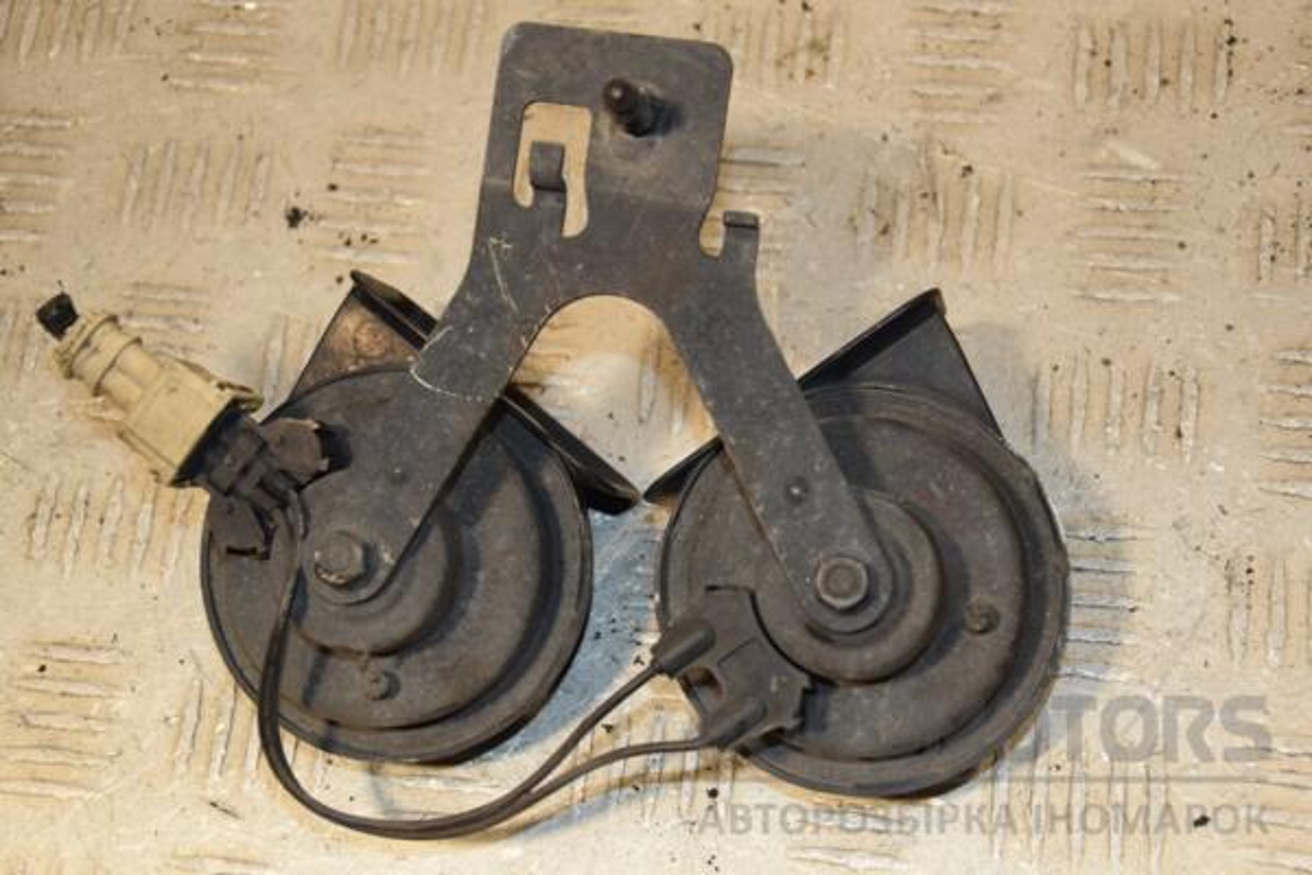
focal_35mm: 72
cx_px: 656
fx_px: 2624
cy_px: 438
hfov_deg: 28.1
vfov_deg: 18.9
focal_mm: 48
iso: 800
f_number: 4.8
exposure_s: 1/160
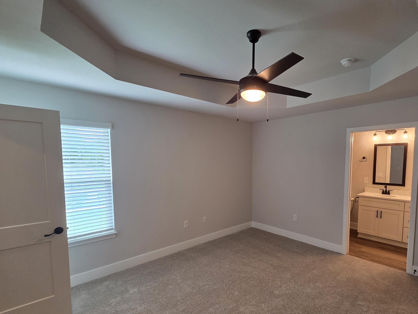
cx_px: 237
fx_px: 193
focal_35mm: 16
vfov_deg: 77.9
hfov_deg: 94.0
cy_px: 173
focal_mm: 2.2
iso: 200
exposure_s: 1/120
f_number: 2.2
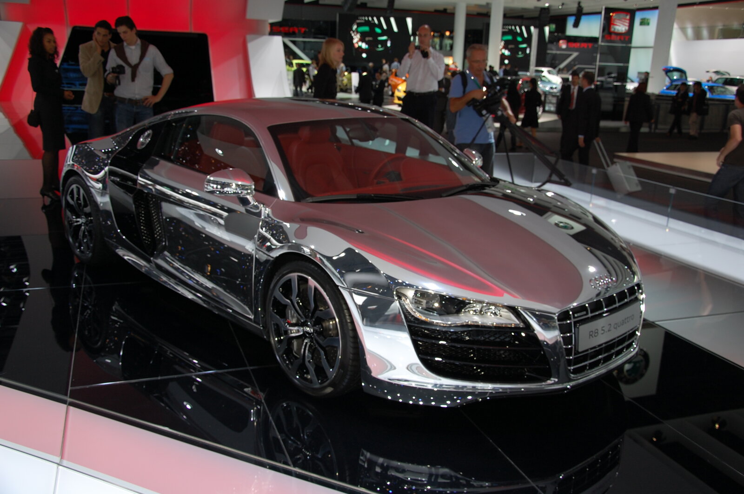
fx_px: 681
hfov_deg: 57.3
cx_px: 372
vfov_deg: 39.9
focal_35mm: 33
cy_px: 247
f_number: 5
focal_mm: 22
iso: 200
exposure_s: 1/100
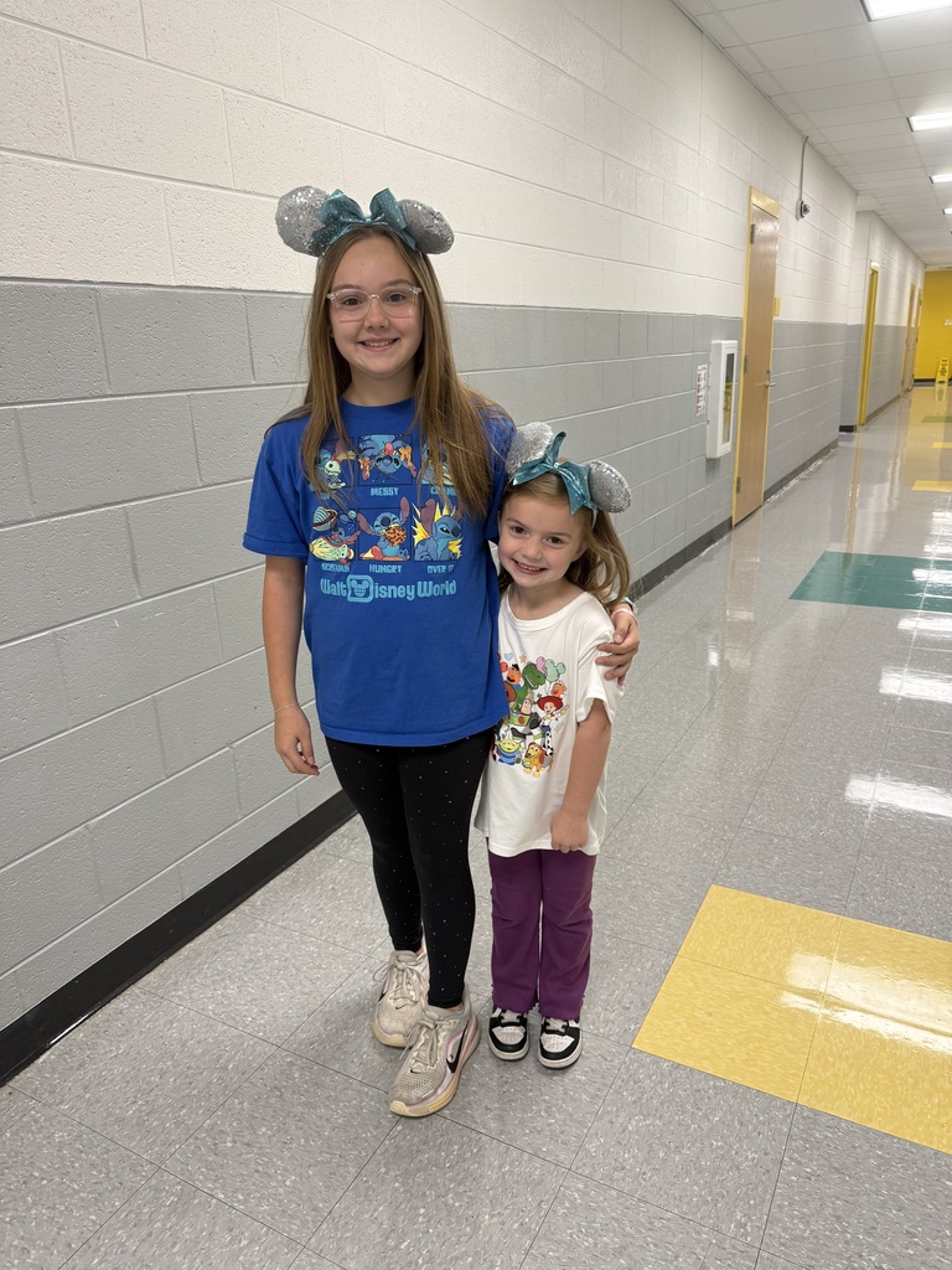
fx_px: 880
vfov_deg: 71.6
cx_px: 476
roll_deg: +1.4
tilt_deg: -17.8
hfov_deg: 56.8
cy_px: 635
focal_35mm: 24
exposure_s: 1/60
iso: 160
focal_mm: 6.76
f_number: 1.78
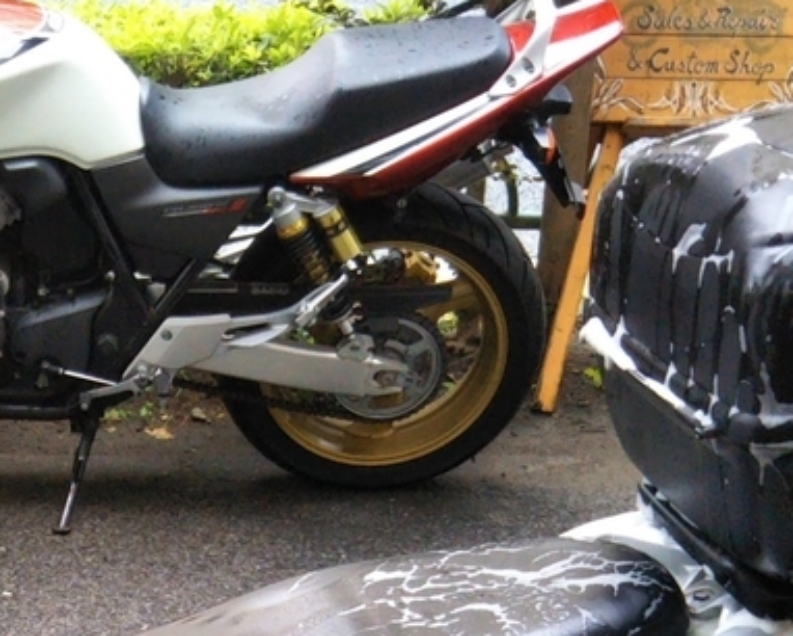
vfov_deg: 15.8
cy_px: 838
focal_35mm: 92
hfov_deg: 20.0
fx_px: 2160
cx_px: -44
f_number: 2.2
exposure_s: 1/90
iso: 111
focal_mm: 4
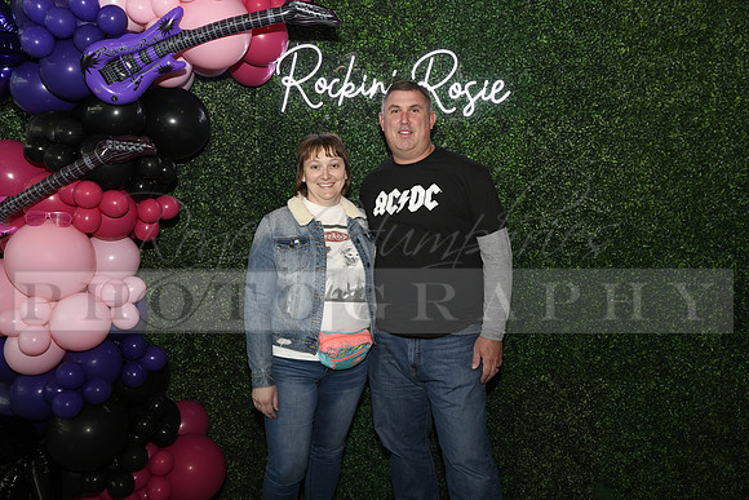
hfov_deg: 60.3
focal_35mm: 31
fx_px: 645
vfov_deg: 42.3
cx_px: 374
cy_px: 250
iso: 500
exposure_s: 1/60
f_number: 6.3
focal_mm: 31
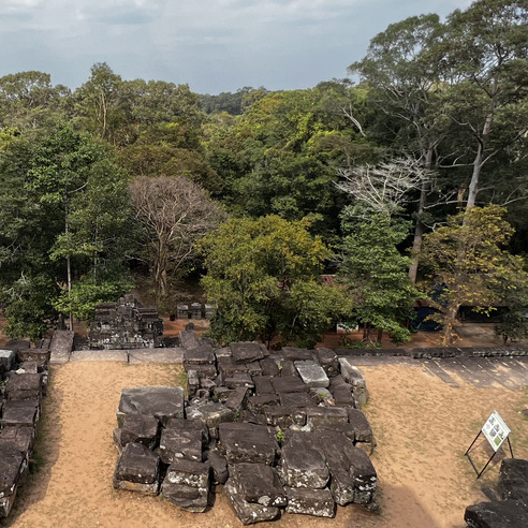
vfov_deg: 57.1
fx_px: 483
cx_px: 134
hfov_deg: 54.7
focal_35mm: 28
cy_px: 232
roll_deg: +0.4
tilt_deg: -15.4
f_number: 1.8
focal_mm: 1.57
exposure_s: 1/602
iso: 32
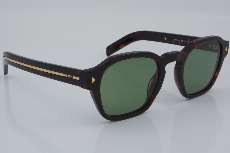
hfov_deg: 27.0
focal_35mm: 75
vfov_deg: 18.2
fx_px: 479
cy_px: 76
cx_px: 115
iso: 100
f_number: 32
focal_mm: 50
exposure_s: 1/4
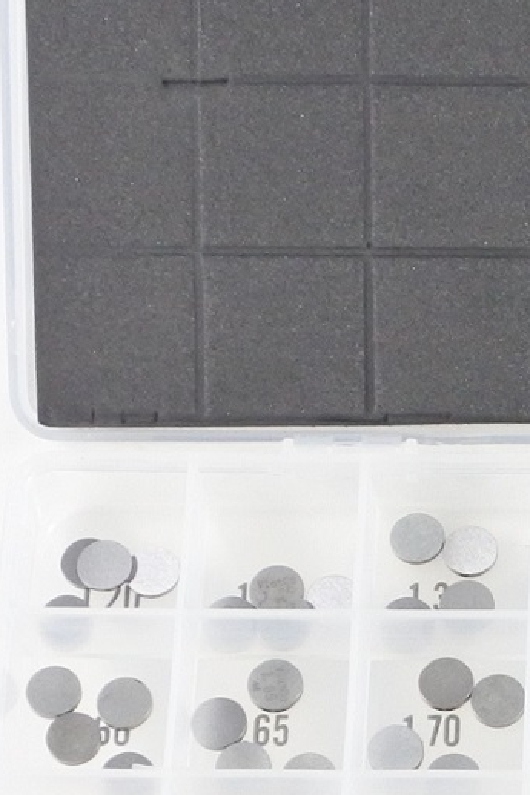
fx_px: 2342
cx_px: 695
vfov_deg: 19.3
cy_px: 440
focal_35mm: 106
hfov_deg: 12.5
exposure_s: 1/125
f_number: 3.8
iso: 720
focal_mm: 12.6
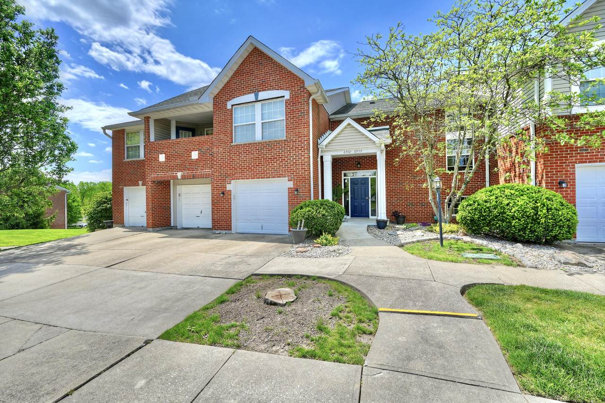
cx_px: 302
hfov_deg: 98.5
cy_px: 202
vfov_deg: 75.5
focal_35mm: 16
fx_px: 261
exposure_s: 1/50
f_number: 11
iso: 100
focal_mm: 15.5
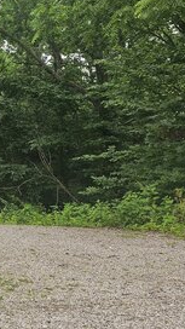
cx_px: -187
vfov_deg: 35.3
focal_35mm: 59
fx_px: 515
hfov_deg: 15.9
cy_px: 126
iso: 12
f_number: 1.7
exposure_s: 1/180
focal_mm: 6.3
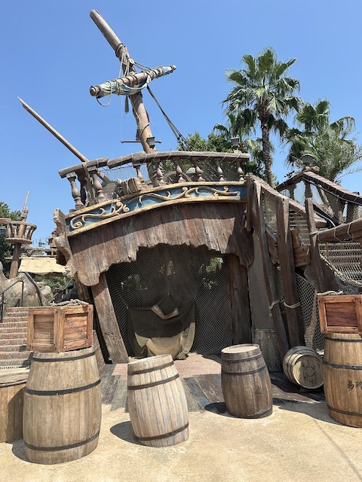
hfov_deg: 56.8
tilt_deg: +10.4
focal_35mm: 24
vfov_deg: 71.6
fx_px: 335
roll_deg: +1.2
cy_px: 241
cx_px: 181
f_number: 1.78
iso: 80
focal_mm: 6.86
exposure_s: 1/4184
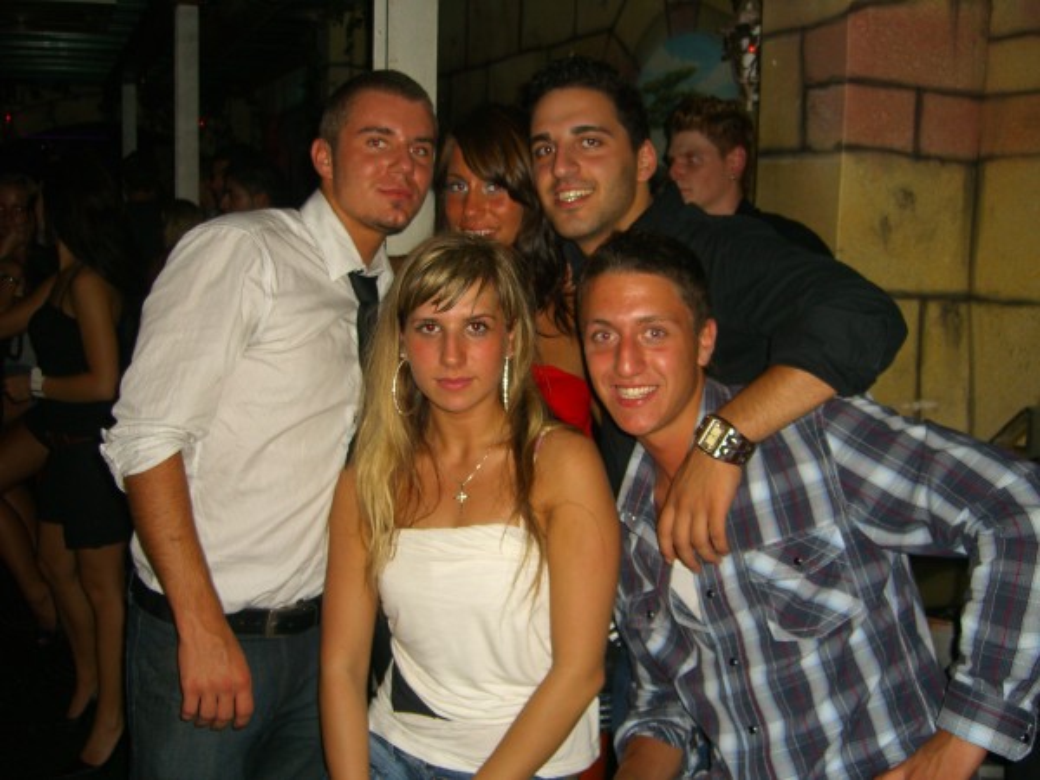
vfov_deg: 37.7
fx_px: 1142
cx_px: 520
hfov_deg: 49.0
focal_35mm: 38
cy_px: 390
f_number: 2.8
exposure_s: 1/60
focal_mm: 7.9
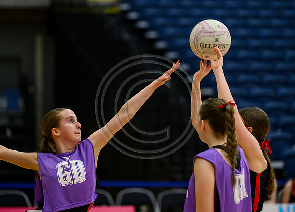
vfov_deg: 6.9
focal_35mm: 210
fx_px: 1767
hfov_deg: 9.5
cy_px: 106
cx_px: 159
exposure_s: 1/1000
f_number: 3.5
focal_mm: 200
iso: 6400
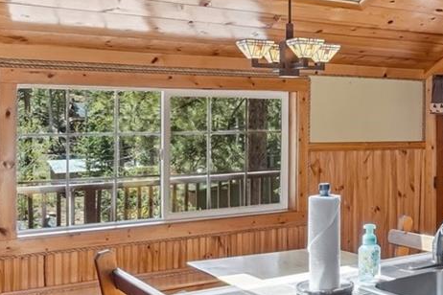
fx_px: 640
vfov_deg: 26.0
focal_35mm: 52
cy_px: 134
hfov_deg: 34.7
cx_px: 442
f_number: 8
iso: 400
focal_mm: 10
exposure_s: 1/25
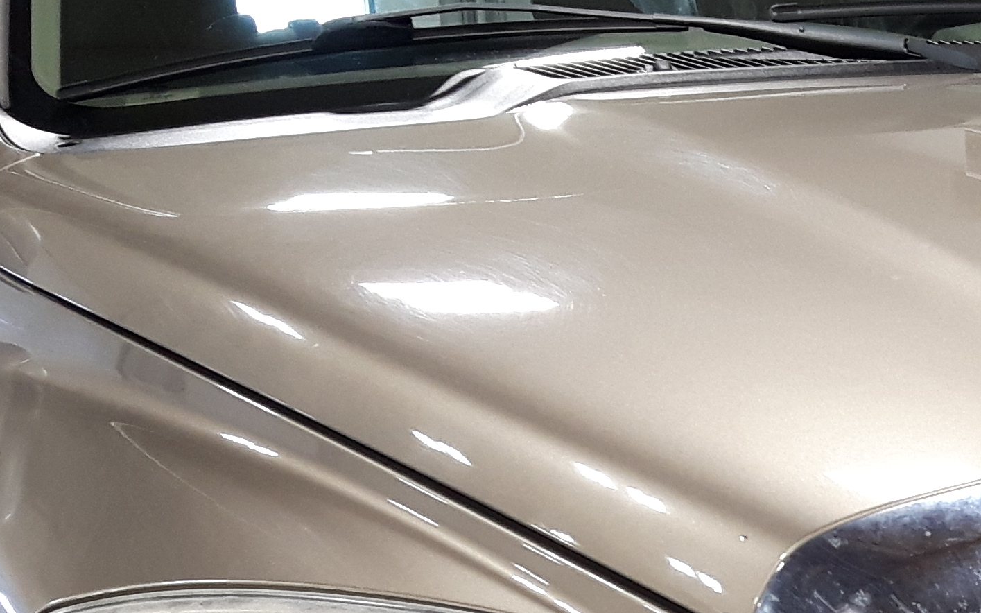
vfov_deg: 11.8
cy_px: 835
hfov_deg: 19.1
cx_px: 915
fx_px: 2860
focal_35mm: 107
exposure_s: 1/33
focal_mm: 3.7
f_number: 1.9
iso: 80
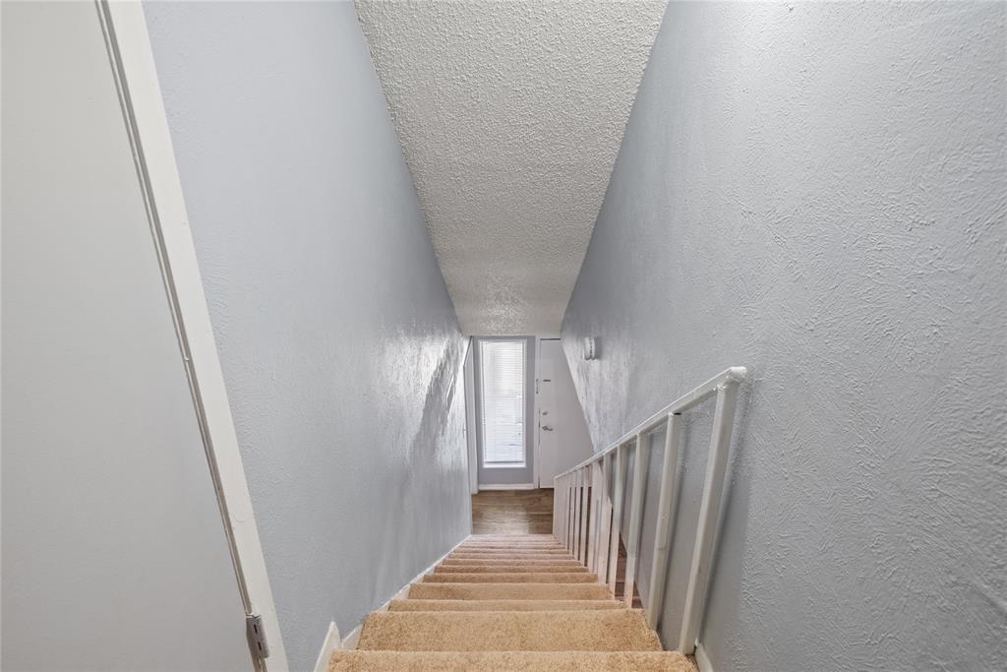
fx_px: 448
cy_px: 336
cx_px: 504
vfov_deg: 73.8
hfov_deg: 96.7
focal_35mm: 16
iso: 640
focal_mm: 16
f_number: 10
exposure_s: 1/100
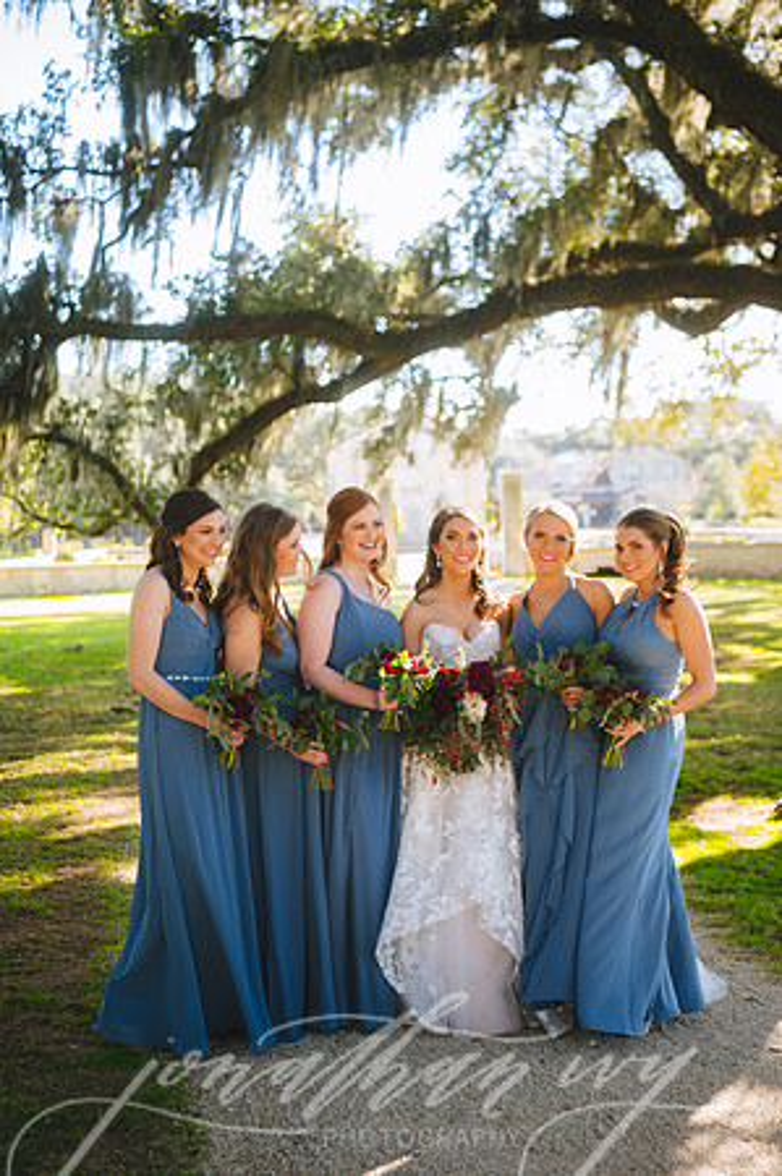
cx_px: 391
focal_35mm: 52
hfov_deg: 25.9
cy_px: 588
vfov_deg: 38.2
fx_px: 1698
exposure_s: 1/125
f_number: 2.8
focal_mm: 52
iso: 50
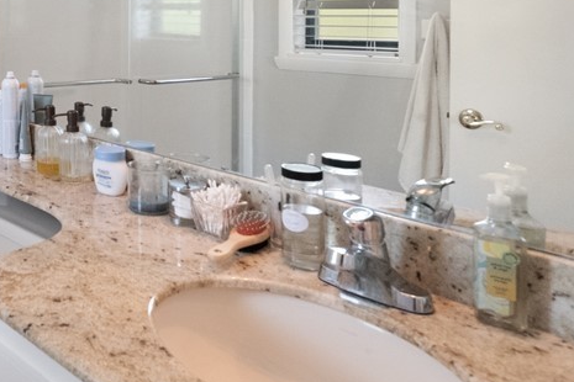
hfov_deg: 47.4
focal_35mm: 35
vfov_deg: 35.5
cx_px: 31
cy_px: 33
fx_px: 558
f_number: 4.5
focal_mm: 10
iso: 6400
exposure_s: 1/100
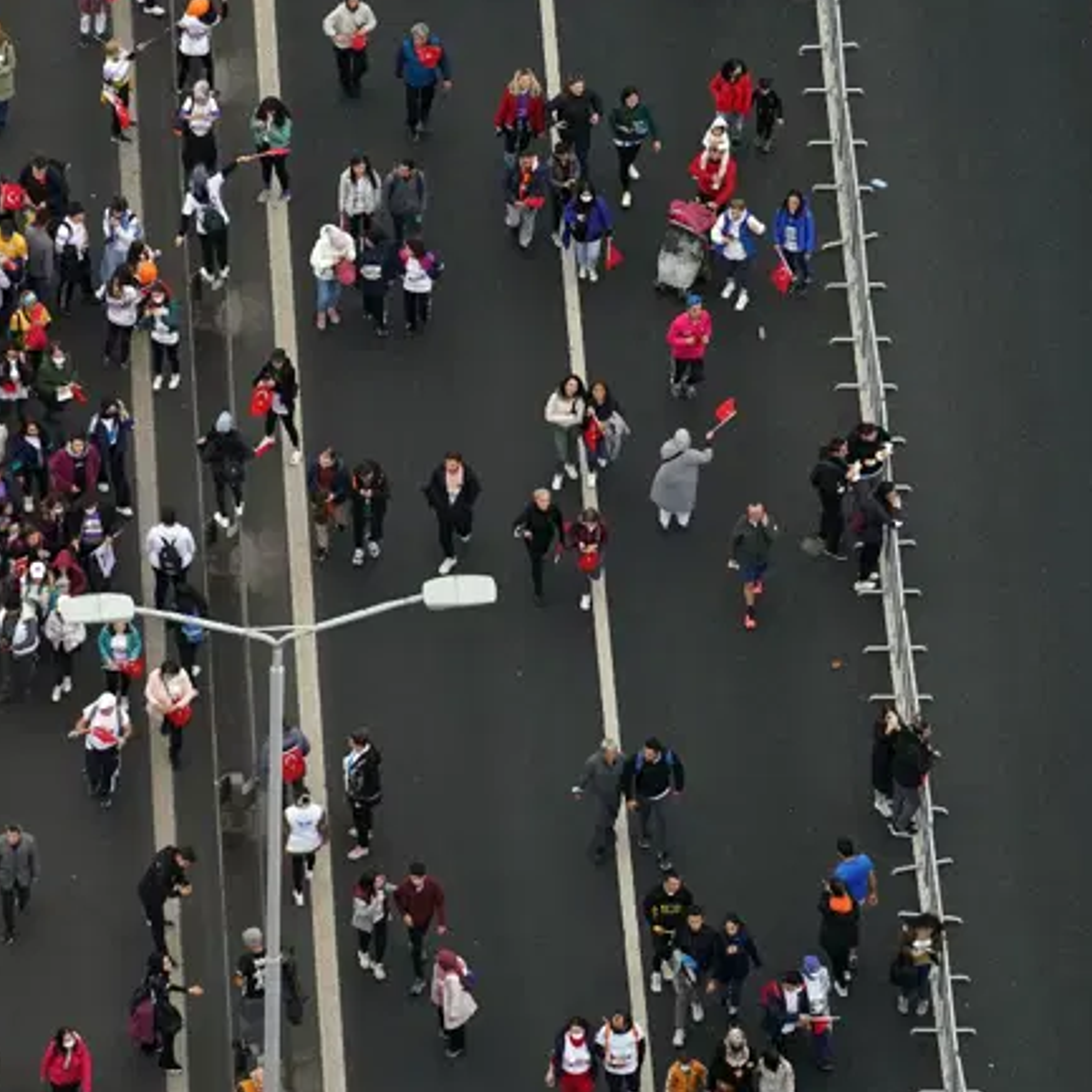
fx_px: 12313
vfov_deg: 5.1
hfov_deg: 5.1
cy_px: 484
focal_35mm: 345
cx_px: 242
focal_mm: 200
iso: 1000
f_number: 2.8
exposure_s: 1/2500
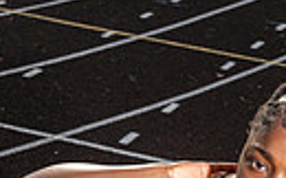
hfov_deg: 15.5
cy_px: 468
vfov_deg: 8.6
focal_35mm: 134
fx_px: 1044
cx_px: 246
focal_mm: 38
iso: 250
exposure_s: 1/1600
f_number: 9
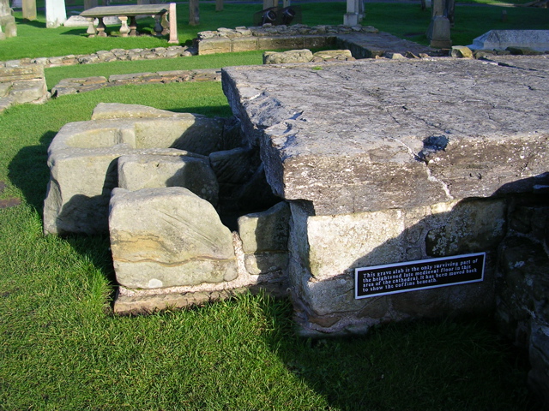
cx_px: 274
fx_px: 603
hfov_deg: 49.0
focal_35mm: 38
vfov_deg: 37.7
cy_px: 206
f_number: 2.8
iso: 50
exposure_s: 1/355
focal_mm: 5.8
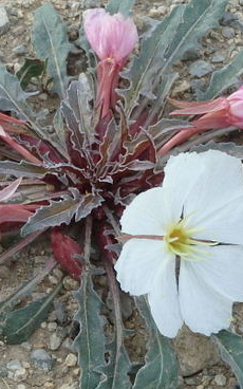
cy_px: 196
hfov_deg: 14.2
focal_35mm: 92
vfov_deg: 22.6
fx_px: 975
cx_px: 123
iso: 125
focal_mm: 11.4
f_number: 5.4
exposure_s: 1/250
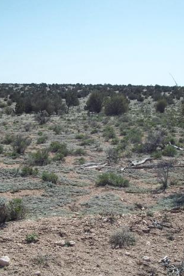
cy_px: 141
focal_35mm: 52
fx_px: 399
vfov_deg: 38.2
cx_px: 99
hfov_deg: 26.0
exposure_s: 1/250
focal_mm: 6.5
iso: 80
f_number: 8
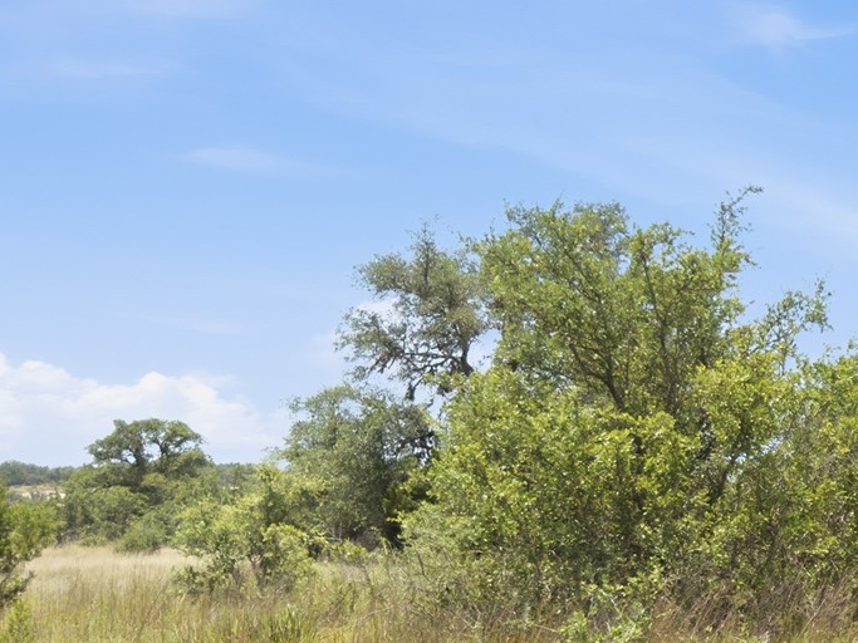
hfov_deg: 23.6
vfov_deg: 19.9
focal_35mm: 72
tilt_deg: -3.5
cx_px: 1143
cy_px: 623
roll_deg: -1.1
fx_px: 1784
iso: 64
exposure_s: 1/5236
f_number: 1.8
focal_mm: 6.8
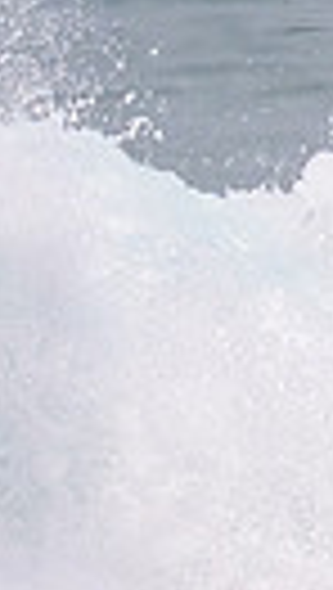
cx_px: -1098
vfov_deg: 0.4
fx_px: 79503
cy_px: 348
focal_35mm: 5081
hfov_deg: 0.2
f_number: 11
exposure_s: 1/2000
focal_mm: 800
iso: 500
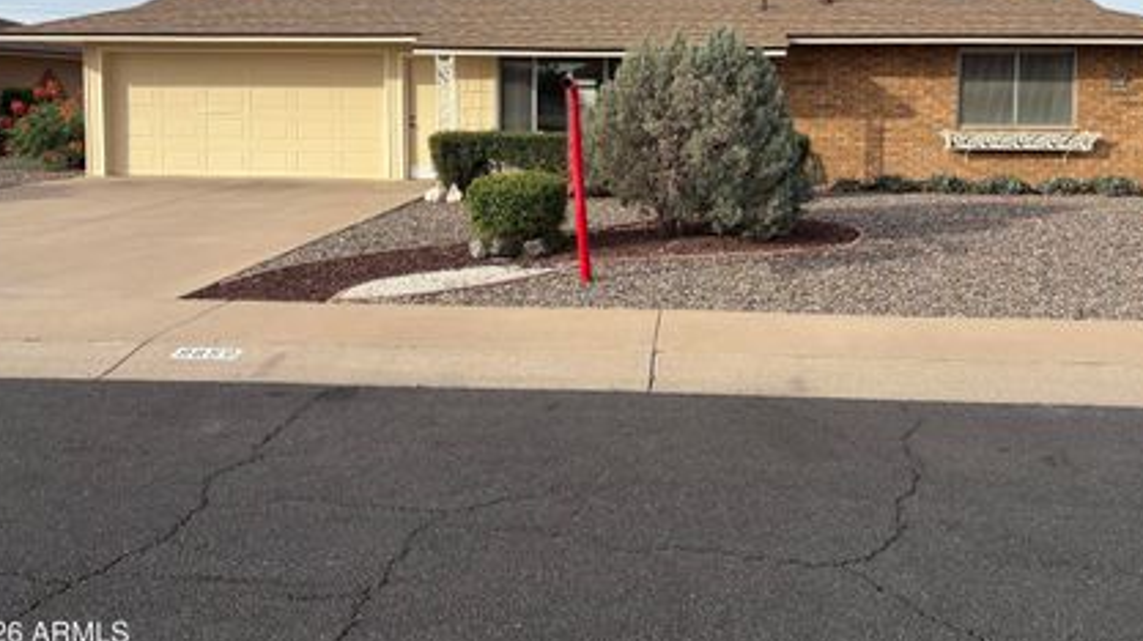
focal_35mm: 34
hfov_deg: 57.9
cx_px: 641
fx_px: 1030
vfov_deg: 33.9
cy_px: 166
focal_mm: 5.96
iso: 50
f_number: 1.6
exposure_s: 1/2639
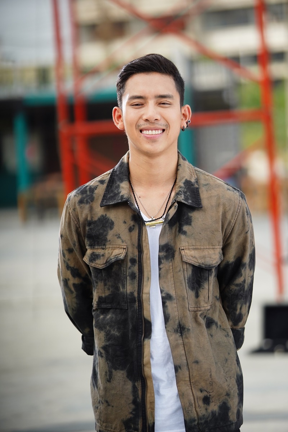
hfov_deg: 9.5
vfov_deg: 14.2
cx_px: 144
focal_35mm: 145
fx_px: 1740
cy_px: 216
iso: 500
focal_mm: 145
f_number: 2.8
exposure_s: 1/4000
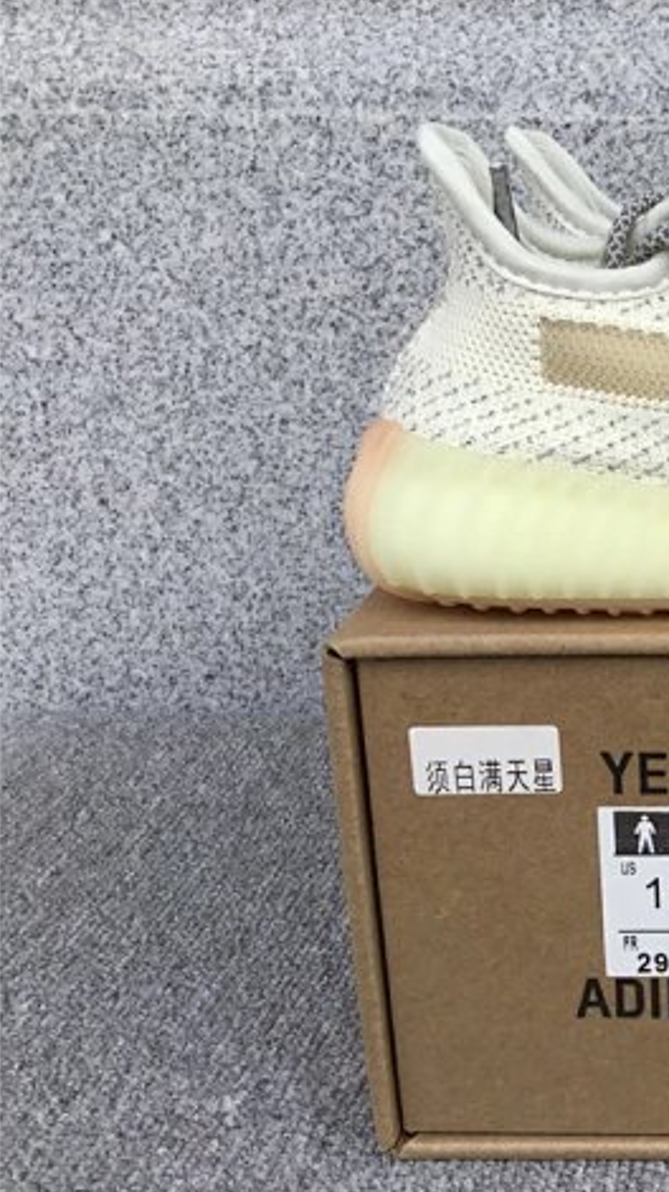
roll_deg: +0.2
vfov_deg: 44.6
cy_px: 593
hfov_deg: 23.6
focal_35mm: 46
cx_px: 808
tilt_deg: -17.4
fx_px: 1452
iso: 25
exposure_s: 1/522
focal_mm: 3.3
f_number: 2.4
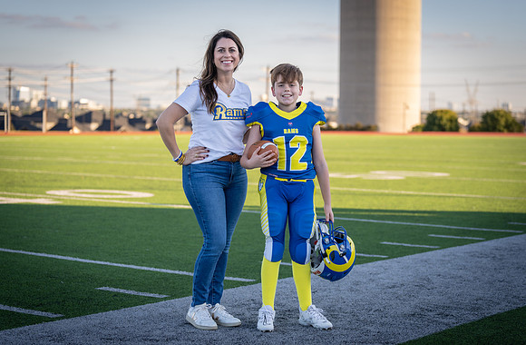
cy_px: 179
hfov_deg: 27.4
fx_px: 1077
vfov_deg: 18.2
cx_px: 270
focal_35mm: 74
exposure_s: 1/400
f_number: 2.8
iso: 100
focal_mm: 70
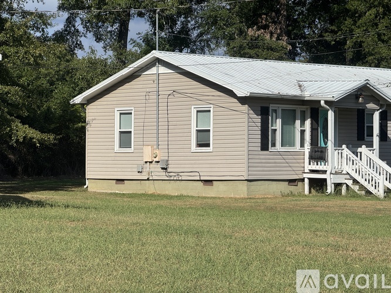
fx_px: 1355
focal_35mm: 120
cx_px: 196
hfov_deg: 16.4
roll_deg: -0.1
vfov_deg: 12.3
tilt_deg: -0.3
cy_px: 146
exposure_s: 1/2024
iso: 50
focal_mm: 15.66
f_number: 2.8
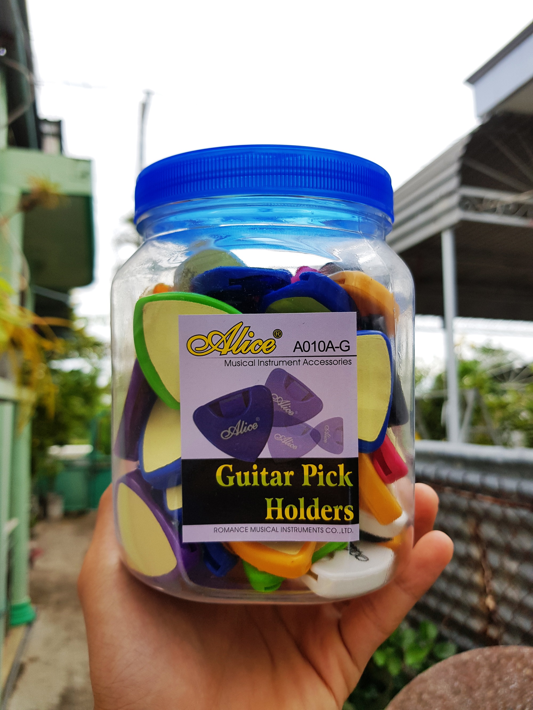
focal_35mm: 26
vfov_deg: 67.3
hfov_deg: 53.1
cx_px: 266
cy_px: 355
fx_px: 534
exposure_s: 1/351
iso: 40
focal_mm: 4.2
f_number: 1.7
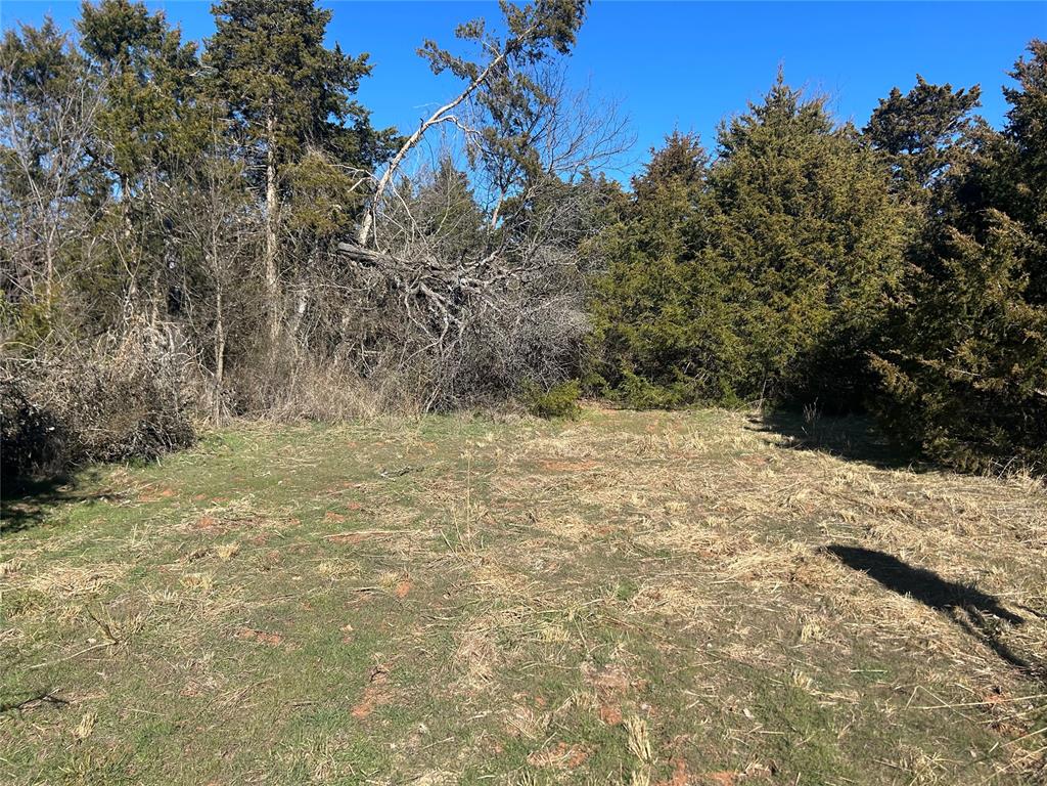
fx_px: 786
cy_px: 393
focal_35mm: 26
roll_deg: +1.3
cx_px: 524
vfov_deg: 53.1
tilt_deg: -3.0
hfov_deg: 67.3
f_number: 1.5
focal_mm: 5.7
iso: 50
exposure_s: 1/2915
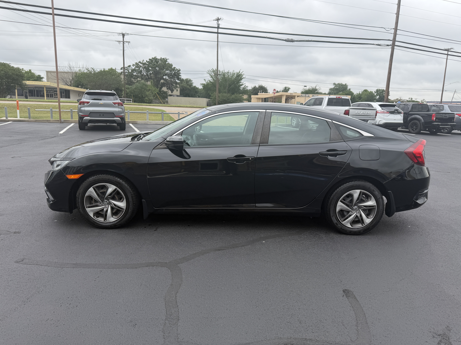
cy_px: 172
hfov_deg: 71.6
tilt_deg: -10.7
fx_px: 320
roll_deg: -2.6
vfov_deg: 56.8
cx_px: 230
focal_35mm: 24
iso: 80
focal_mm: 6.76
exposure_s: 1/1727
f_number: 1.78
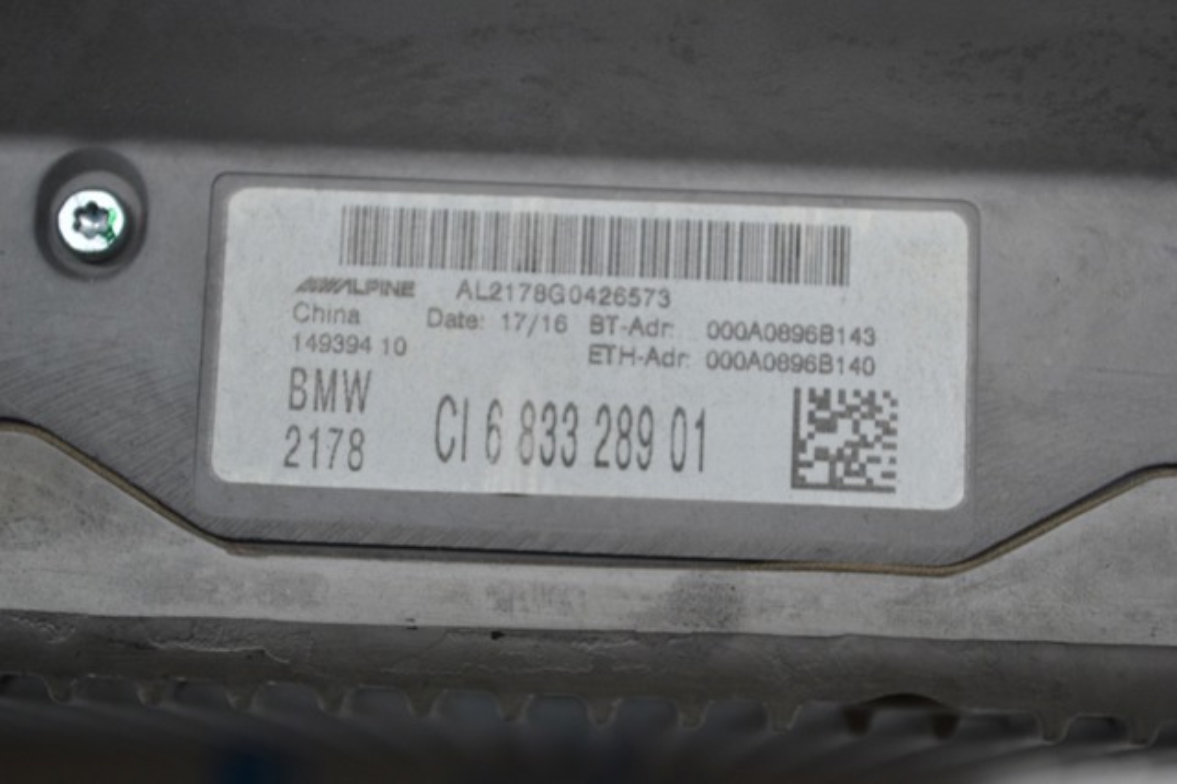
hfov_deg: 24.6
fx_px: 2696
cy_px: 392
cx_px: 588
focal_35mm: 82
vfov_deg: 16.5
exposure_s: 1/60
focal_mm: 55
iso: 400
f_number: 5.6
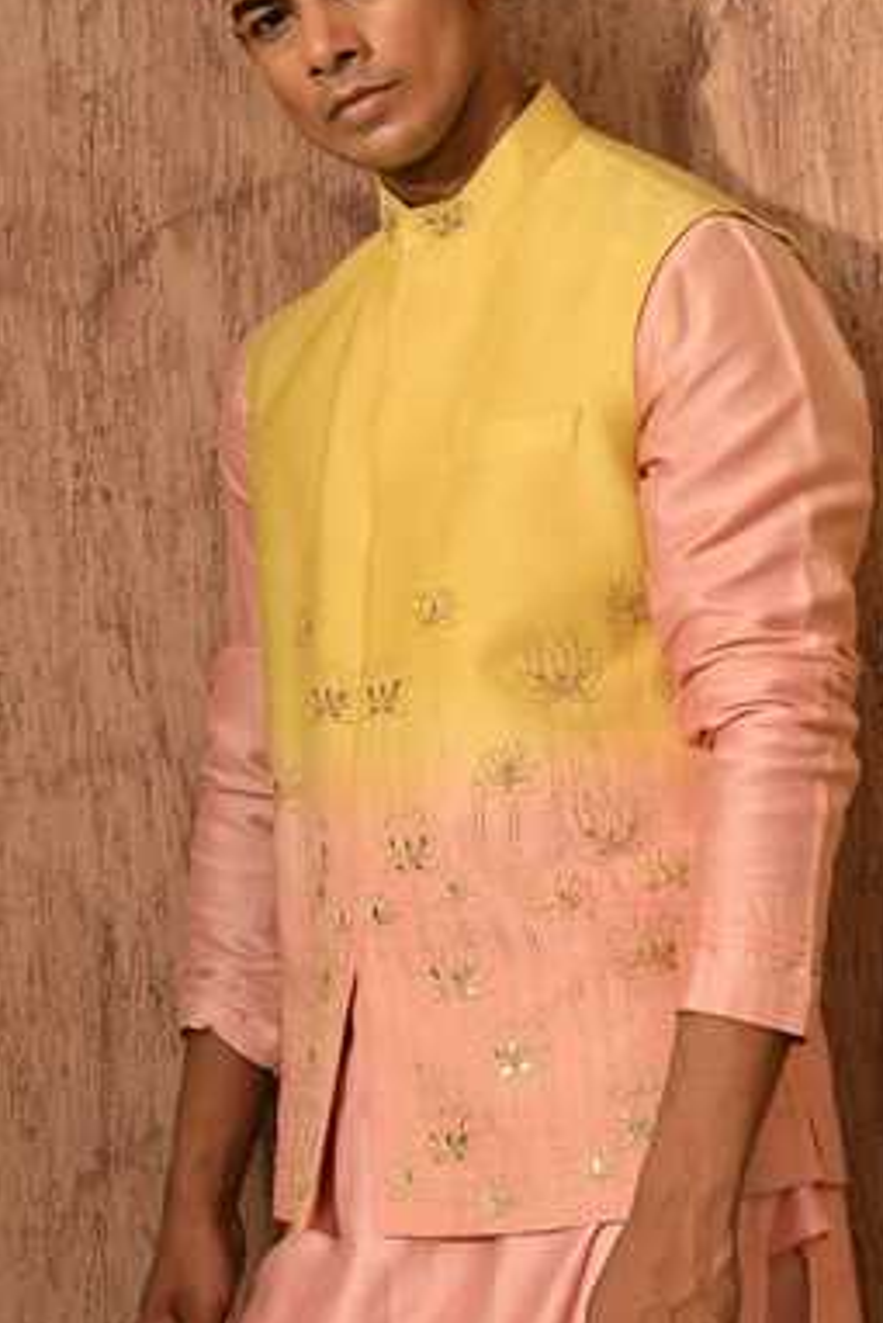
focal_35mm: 81
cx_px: 519
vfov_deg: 25.0
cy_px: 642
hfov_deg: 16.9
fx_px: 2977
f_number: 8
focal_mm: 59
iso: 250
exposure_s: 1/160
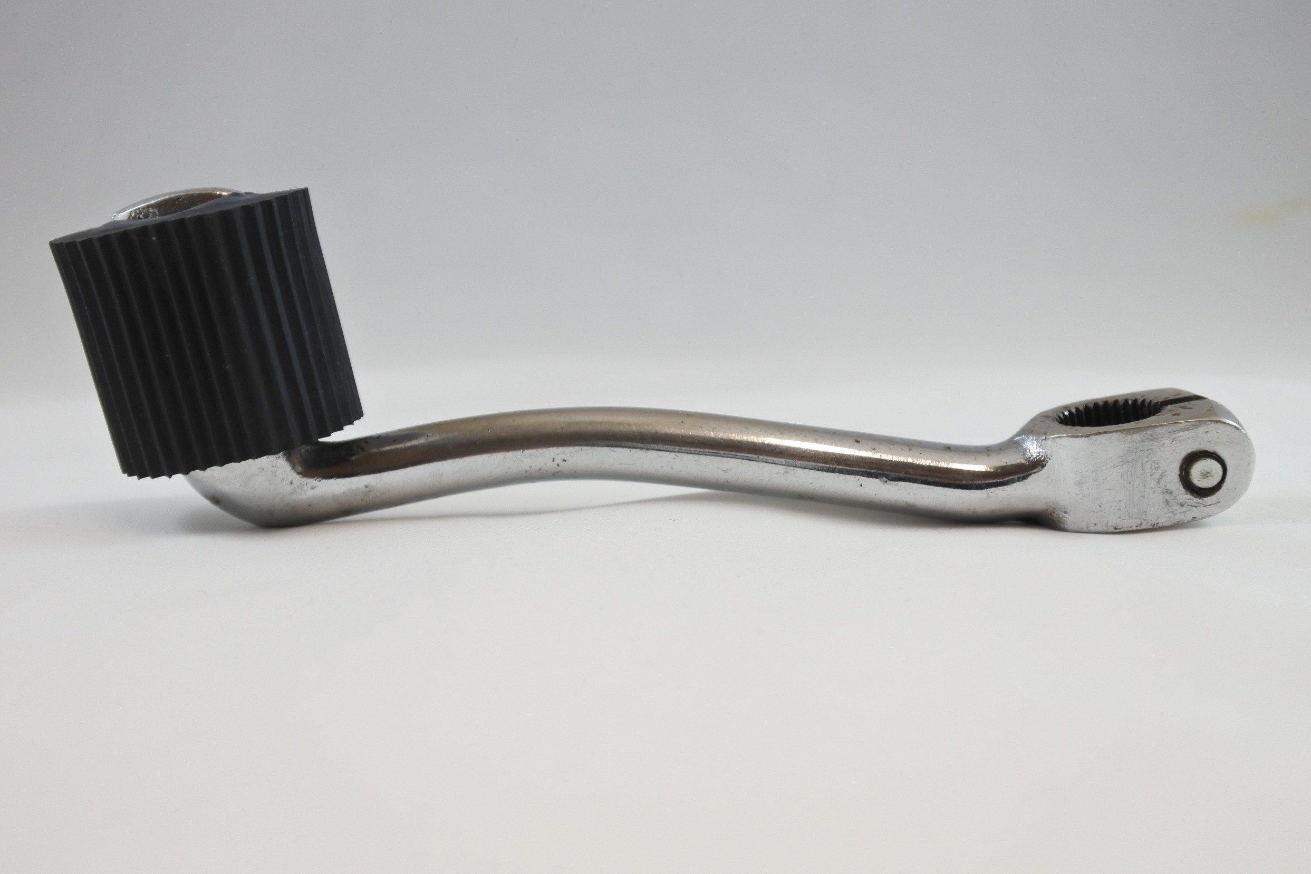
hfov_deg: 47.4
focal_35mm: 41
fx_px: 1493
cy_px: 437
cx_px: 656
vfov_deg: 32.6
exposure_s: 1/125
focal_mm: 15.3
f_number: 4.2
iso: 400
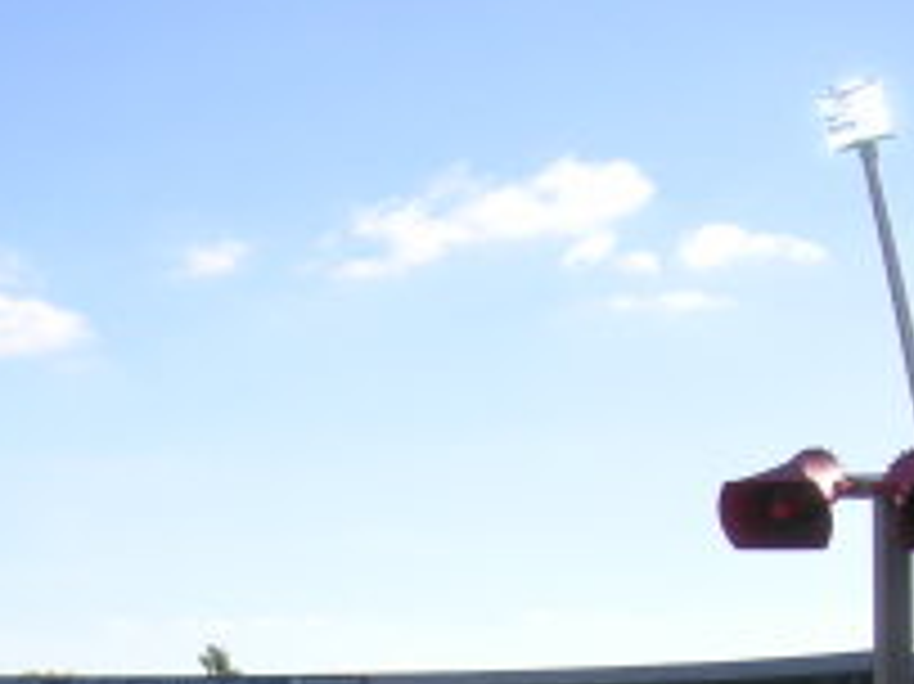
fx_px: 2401
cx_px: 135
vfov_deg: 15.6
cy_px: 821
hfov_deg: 21.2
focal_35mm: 91
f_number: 6.7
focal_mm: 6.1
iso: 50
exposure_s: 1/180
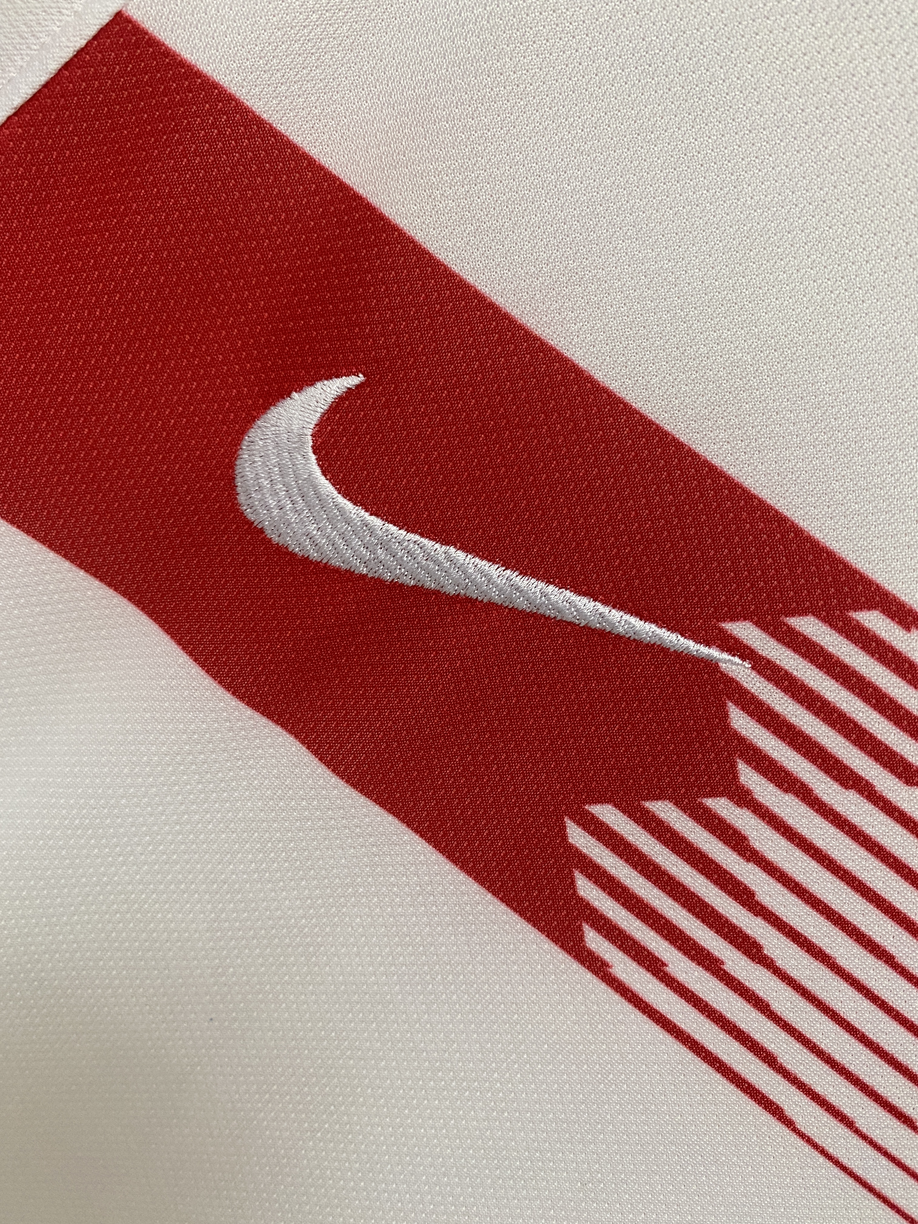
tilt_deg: -11.4
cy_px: 612
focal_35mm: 26
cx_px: 459
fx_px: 919
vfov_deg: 67.3
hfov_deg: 53.1
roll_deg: -38.6
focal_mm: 4.25
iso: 125
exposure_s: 1/50
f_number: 1.8
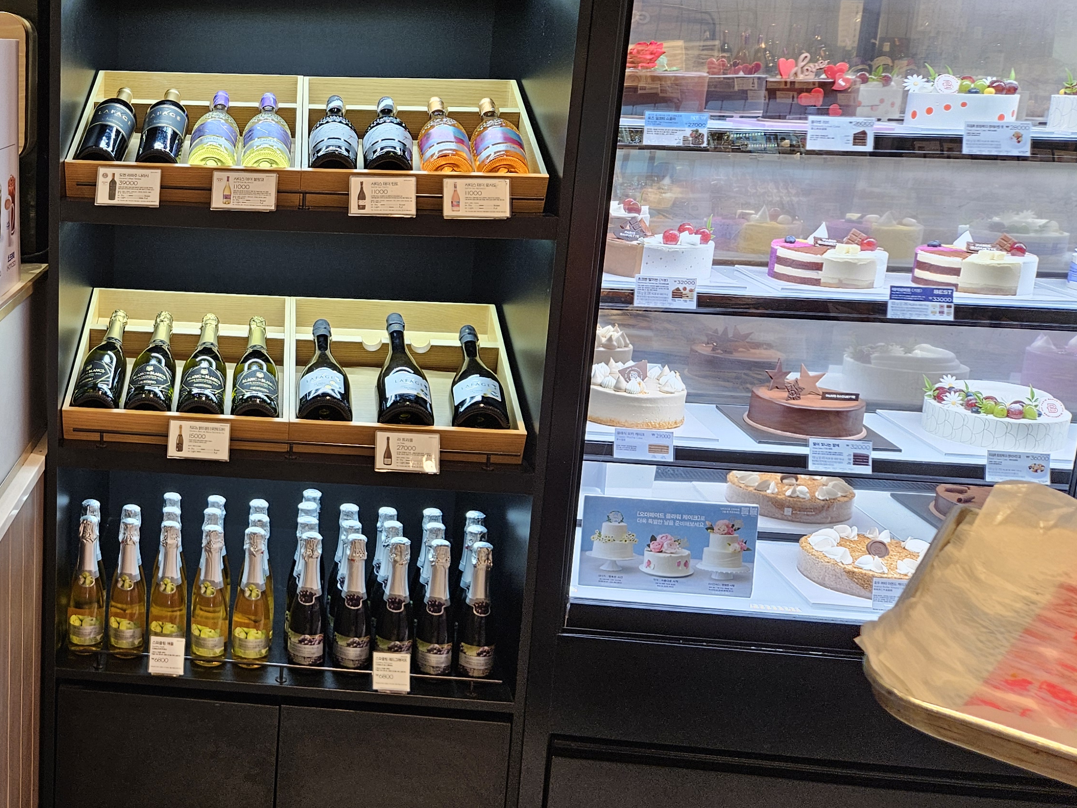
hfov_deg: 42.6
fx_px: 1276
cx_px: 141
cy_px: 370
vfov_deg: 35.1
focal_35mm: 41
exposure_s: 1/120
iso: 100
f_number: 1.8
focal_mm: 5.4
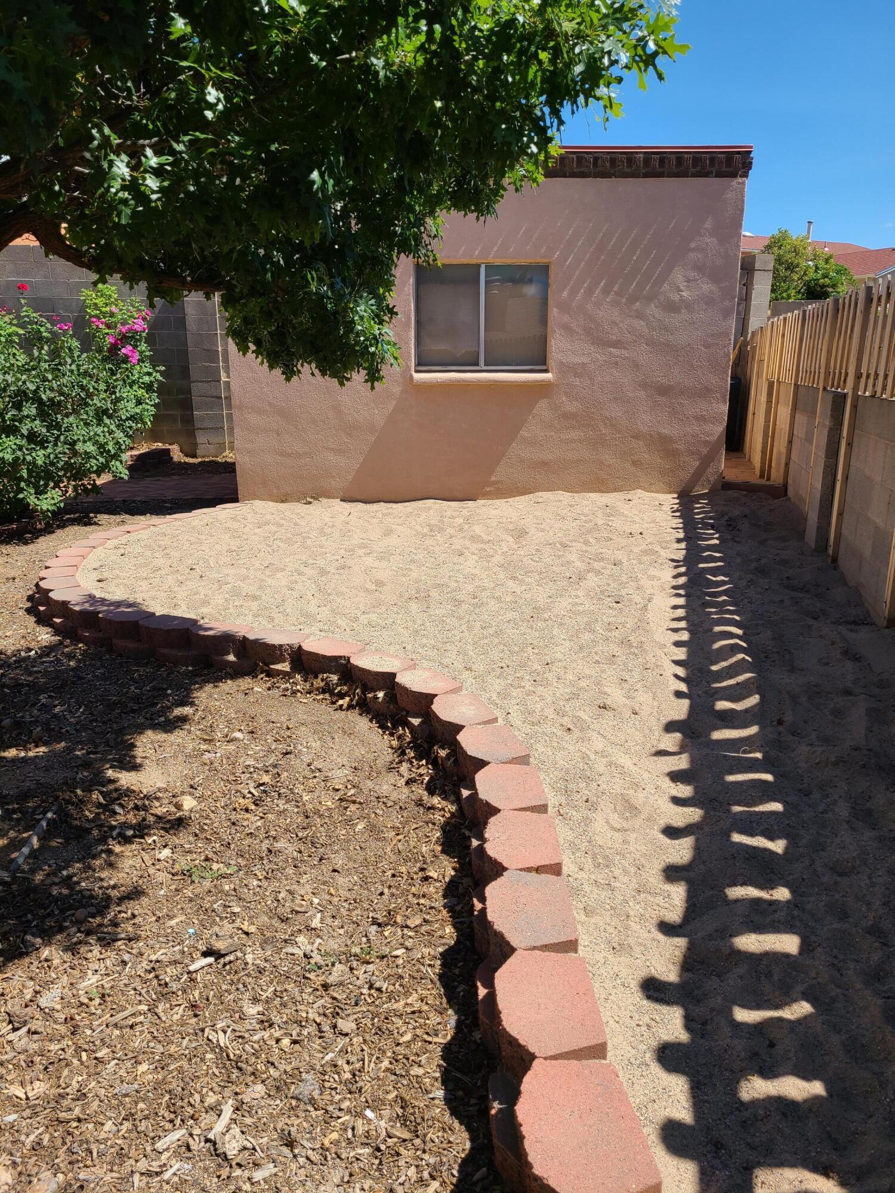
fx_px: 896
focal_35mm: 26
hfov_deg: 53.1
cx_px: 448
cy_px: 596
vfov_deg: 67.3
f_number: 1.8
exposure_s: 1/2032
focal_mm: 5.4
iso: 40
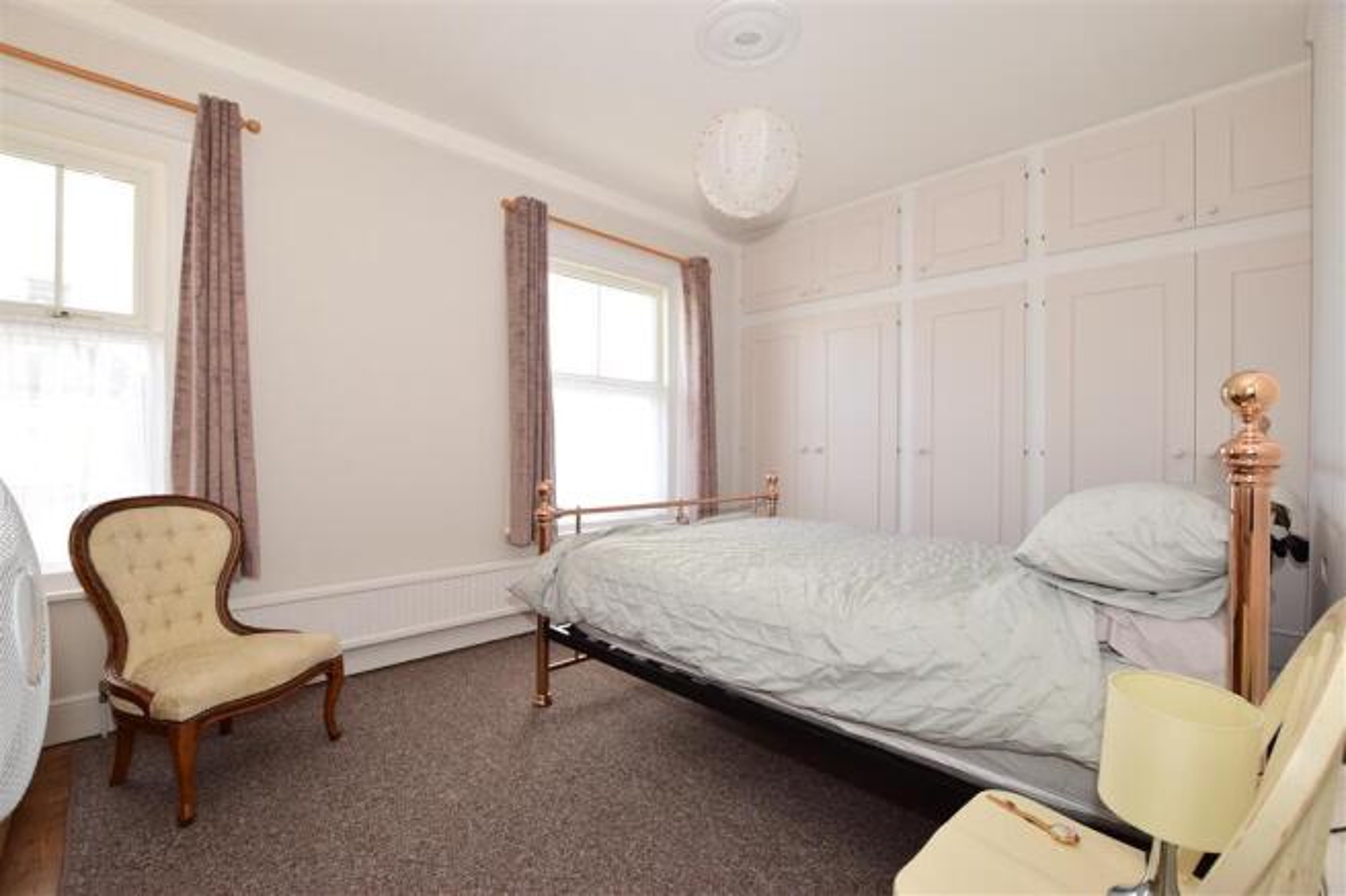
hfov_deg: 100.4
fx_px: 561
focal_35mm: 15
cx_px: 673
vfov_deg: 77.3
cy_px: 448
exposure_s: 1/100
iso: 640
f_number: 6.3
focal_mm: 10
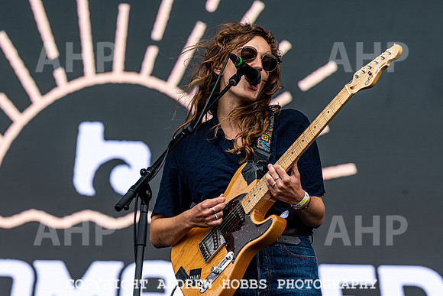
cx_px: 204
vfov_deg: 6.1
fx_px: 2758
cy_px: 142
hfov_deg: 9.2
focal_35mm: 224
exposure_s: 1/500
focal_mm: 200
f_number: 5.6
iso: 200
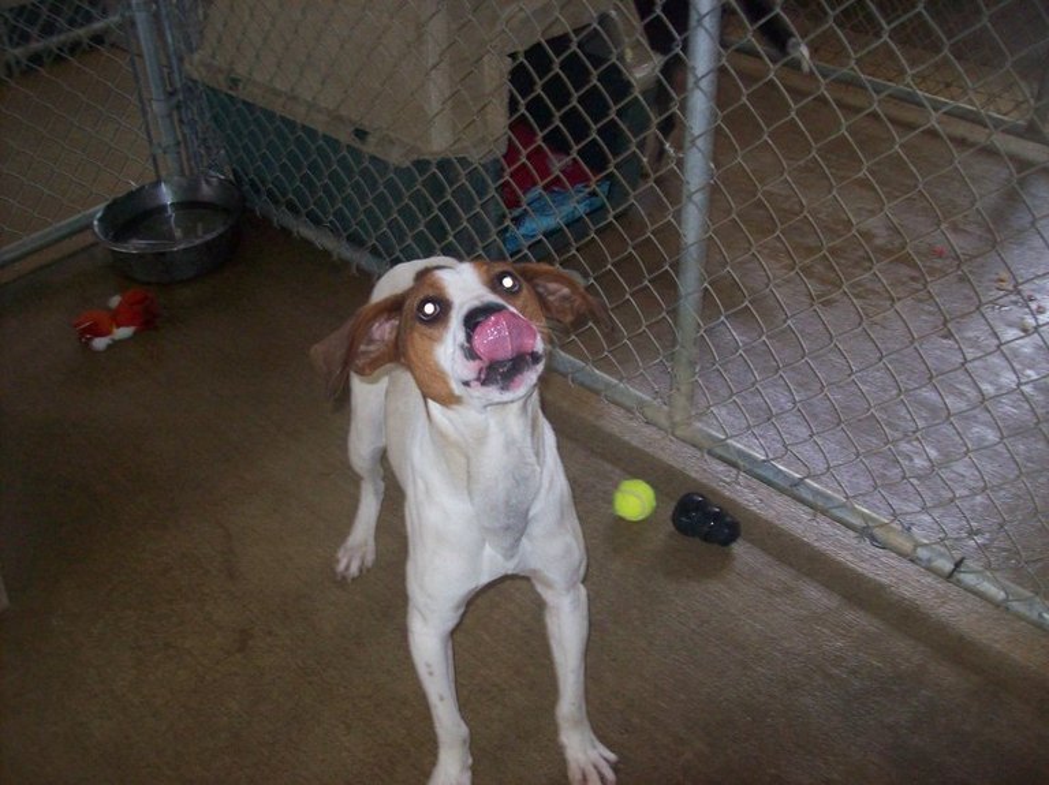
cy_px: 392
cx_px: 524
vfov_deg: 39.6
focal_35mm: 36
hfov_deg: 51.4
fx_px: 1090
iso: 200
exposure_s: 1/64
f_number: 2.7
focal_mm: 6
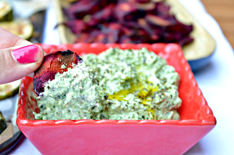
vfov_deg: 16.5
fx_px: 536
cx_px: 117
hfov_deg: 24.6
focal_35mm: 82
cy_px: 78
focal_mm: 55
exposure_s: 1/20
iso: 100
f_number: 5.6
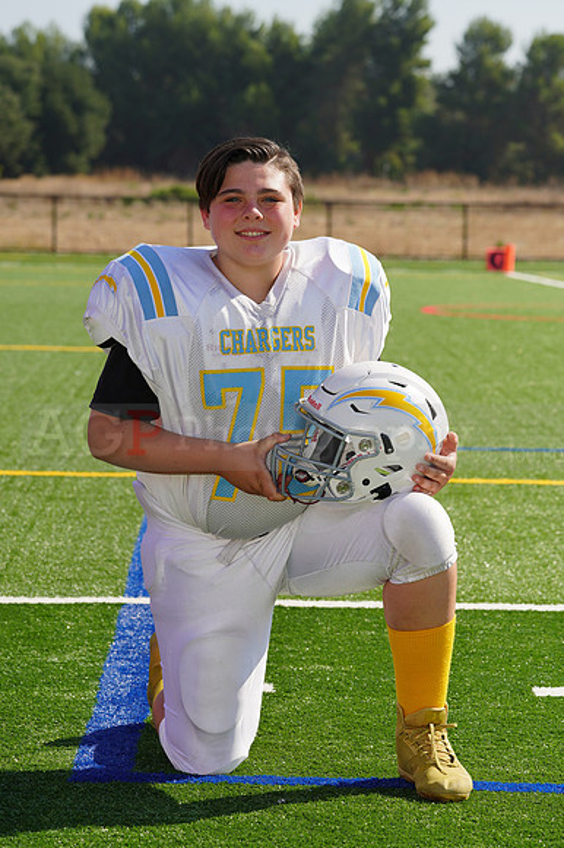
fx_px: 3670
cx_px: 282
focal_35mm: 156
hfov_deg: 8.8
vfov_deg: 13.2
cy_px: 424
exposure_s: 1/250
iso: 100
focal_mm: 156
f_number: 10
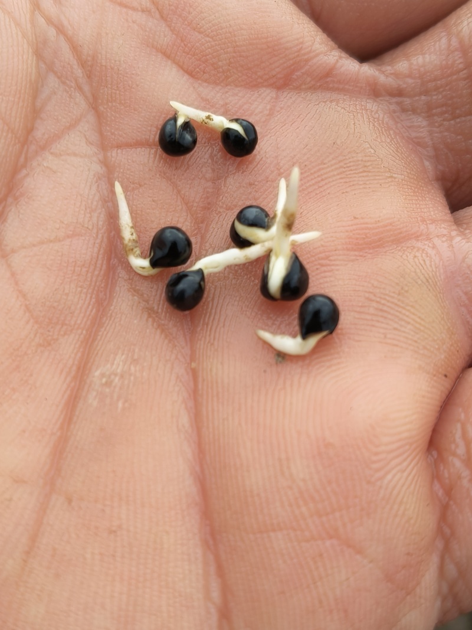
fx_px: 855
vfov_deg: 40.4
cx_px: 236
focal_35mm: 47
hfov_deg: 30.9
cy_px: 315
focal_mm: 4.84
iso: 80
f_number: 1.8
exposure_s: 1/338
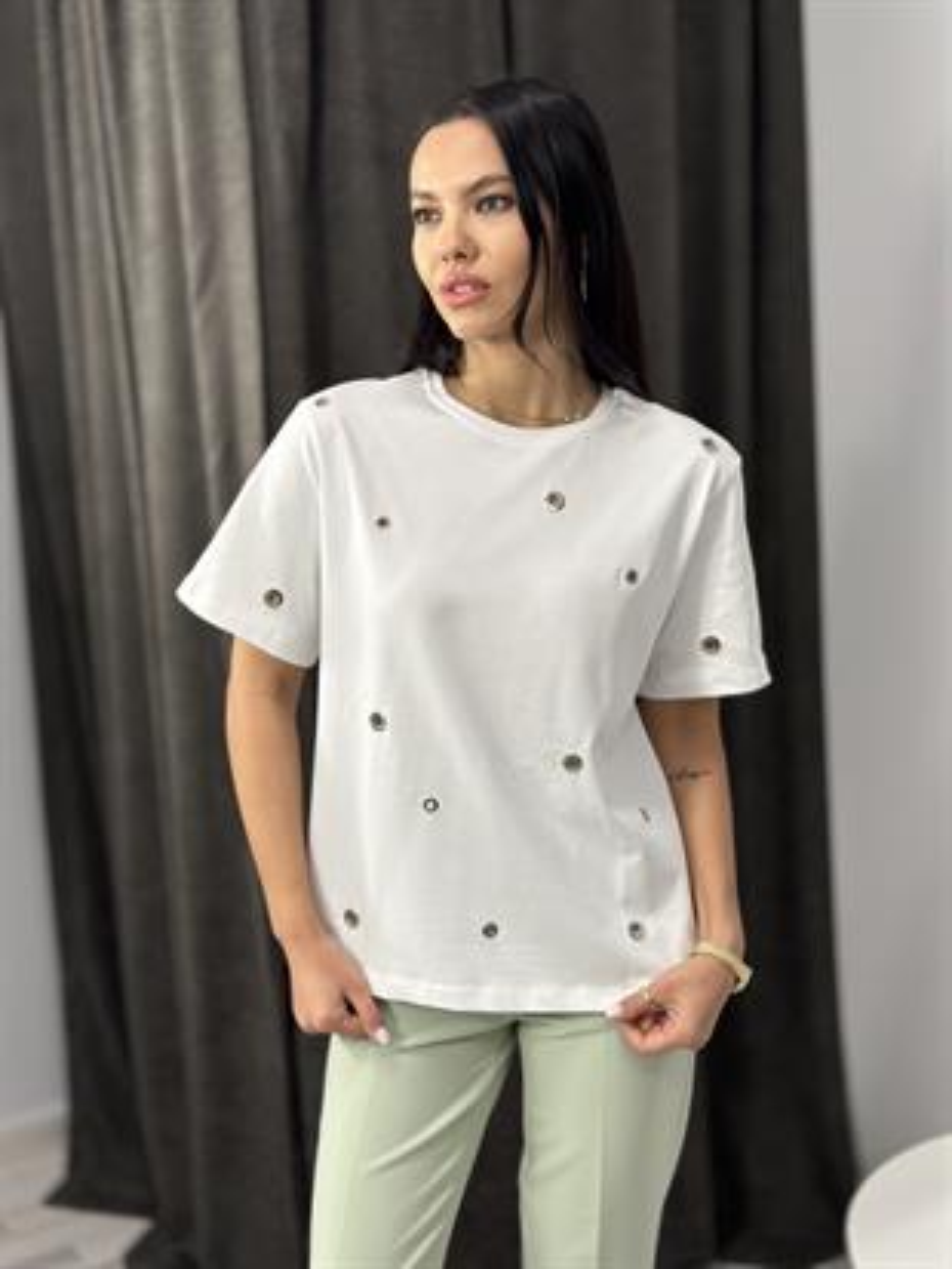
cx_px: 476
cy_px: 634
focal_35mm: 48
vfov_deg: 39.6
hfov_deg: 30.3
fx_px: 1759
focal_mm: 6.86
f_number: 1.78
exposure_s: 1/105
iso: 64
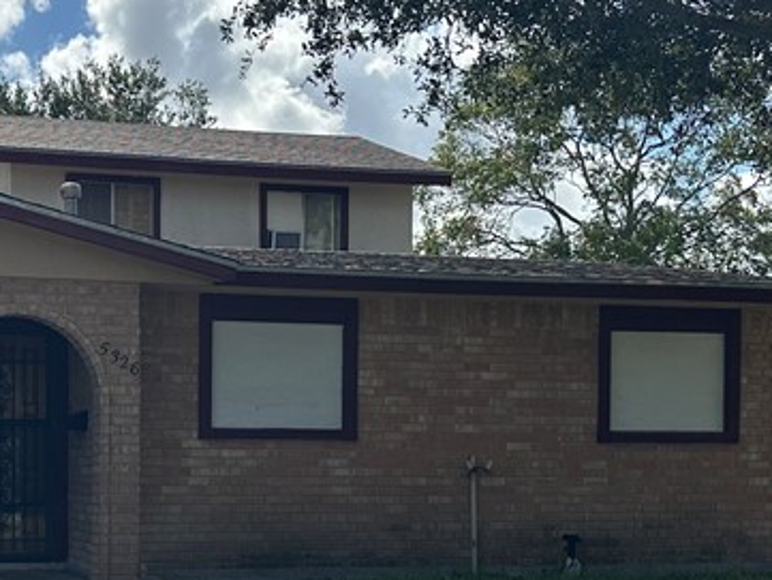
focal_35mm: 68
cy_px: 469
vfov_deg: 21.3
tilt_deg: -1.1
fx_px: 1517
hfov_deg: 28.1
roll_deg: -0.2
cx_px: 182
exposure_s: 1/7042
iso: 80
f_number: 1.78
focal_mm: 6.86
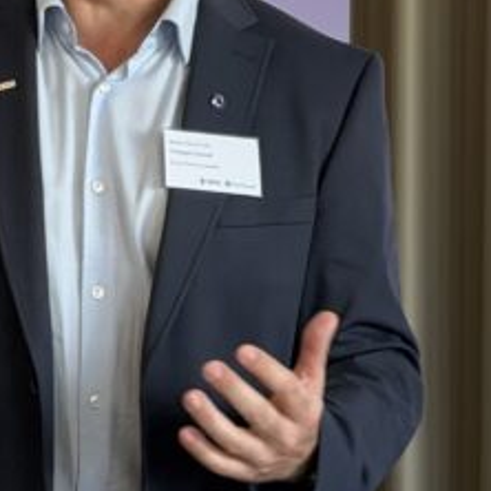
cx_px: 259
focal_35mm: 196
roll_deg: +0.5
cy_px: 84
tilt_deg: -1.1
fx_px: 3145
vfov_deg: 8.9
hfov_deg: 8.9
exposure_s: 1/64
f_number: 1.78
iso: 100
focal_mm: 6.76
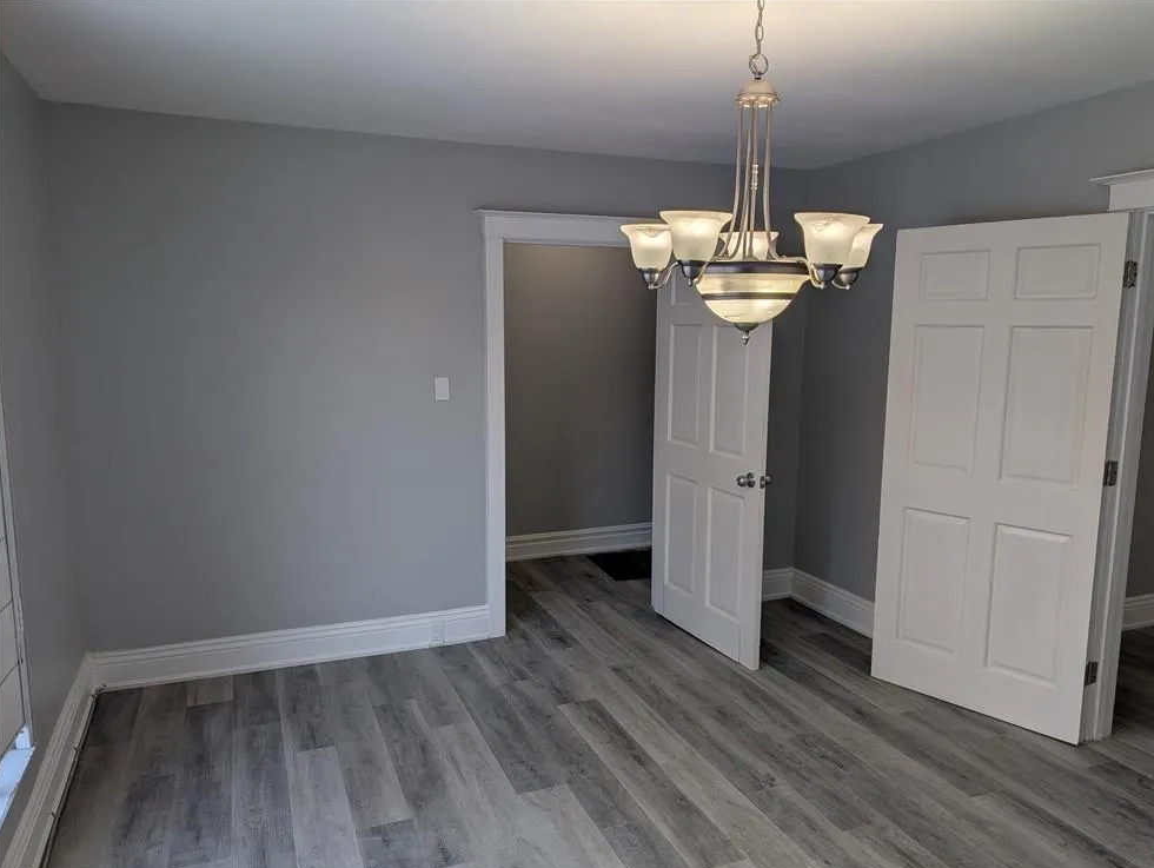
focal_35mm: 25
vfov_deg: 54.9
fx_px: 834
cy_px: 450
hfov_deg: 69.3
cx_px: 596
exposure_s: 1/790
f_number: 1.68
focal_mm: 6.9
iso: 22
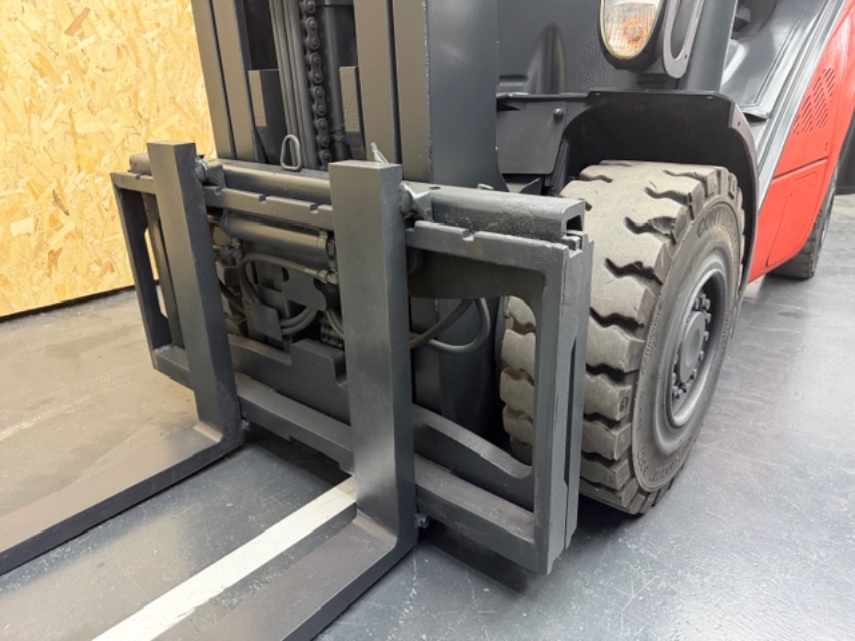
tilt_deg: -21.1
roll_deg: +1.2
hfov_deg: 71.6
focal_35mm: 24
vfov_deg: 56.8
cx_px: 428
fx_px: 593
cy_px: 320
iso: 320
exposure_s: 1/60
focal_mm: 6.76
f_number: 1.78
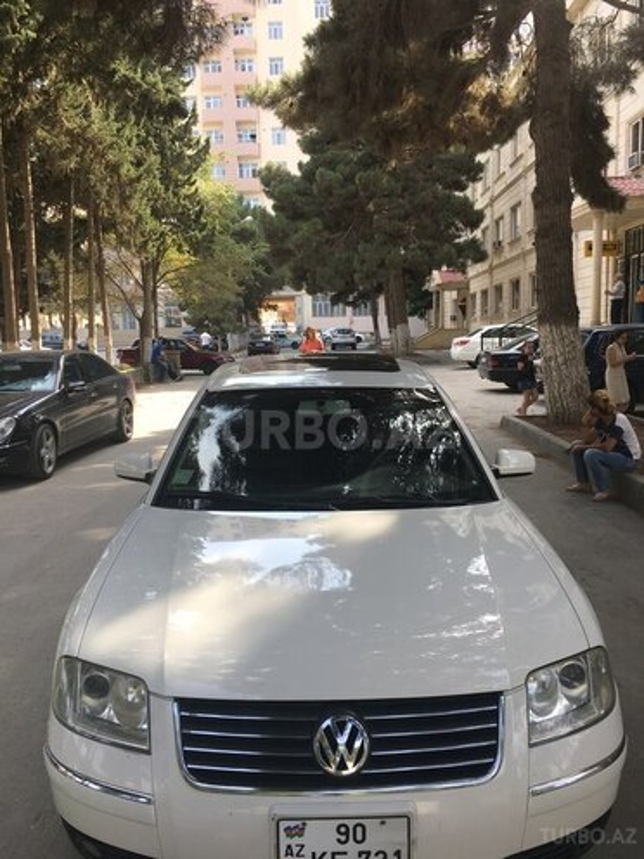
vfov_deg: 61.7
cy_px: 430
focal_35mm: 29
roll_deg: +0.8
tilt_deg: -7.1
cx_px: 322
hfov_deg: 48.2
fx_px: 719
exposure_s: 1/250
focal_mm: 4.15
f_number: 2.2
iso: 25
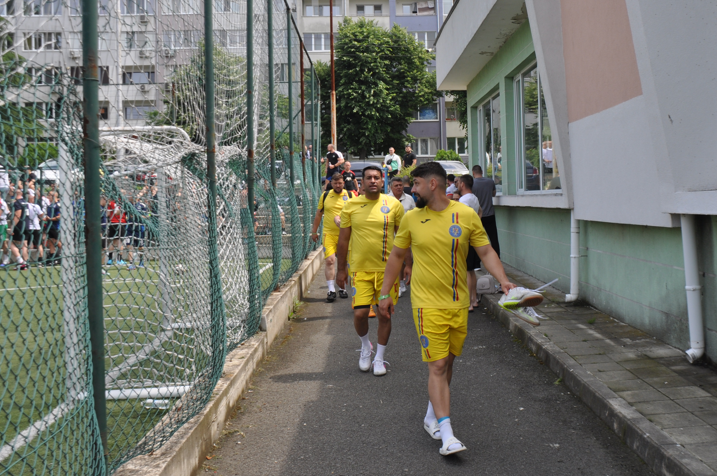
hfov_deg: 48.2
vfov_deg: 33.2
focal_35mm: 40
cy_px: 190
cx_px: 428
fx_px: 796
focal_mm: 20
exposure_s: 1/250
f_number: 8
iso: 200
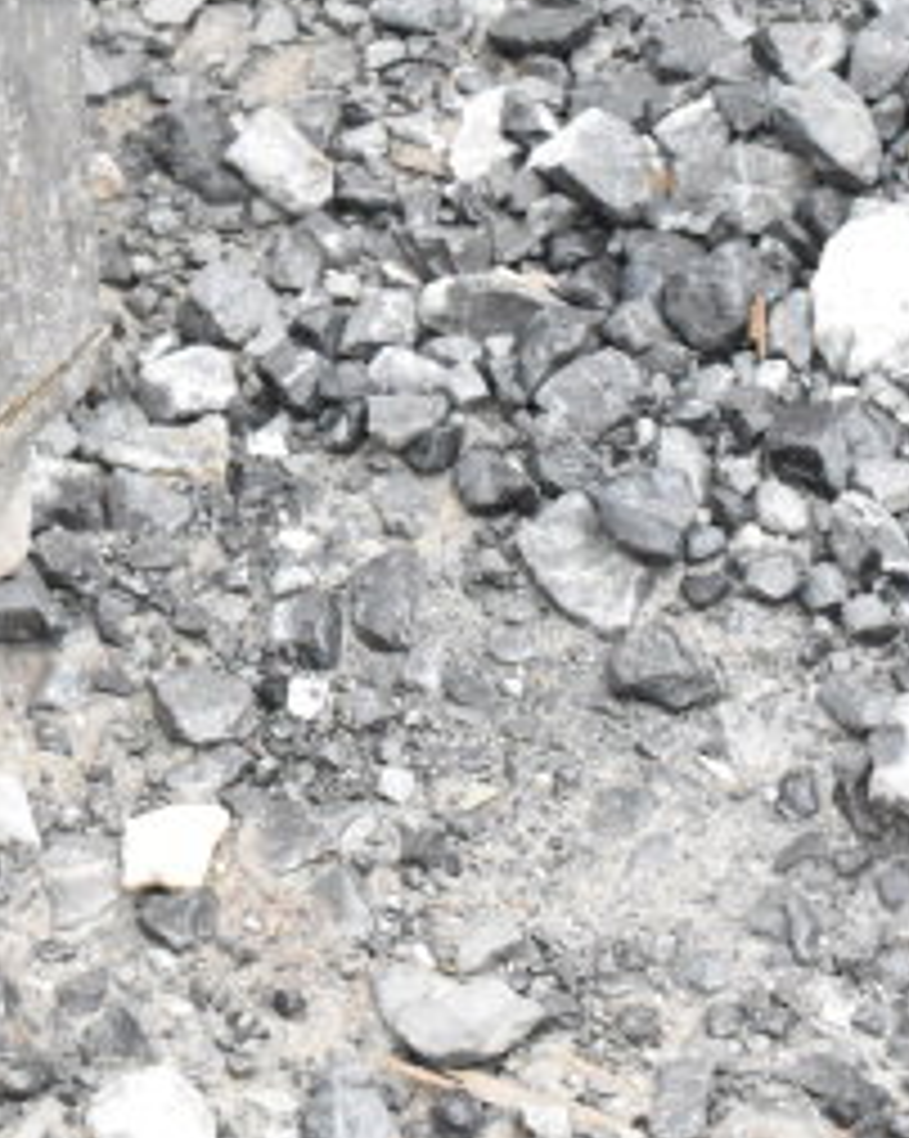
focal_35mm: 112
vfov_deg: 16.6
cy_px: -137
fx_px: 3771
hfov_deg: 13.4
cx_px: -184
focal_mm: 22
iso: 6400
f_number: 11
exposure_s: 1/500
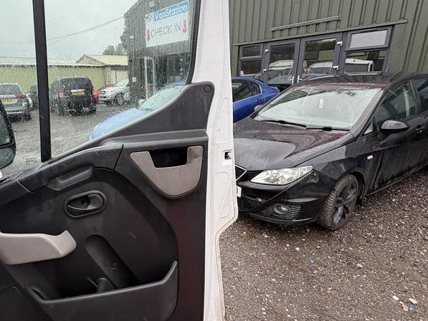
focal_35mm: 21
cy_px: 153
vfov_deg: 63.4
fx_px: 260
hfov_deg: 77.3
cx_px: 156
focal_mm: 2.22
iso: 40
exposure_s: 1/136
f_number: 2.2
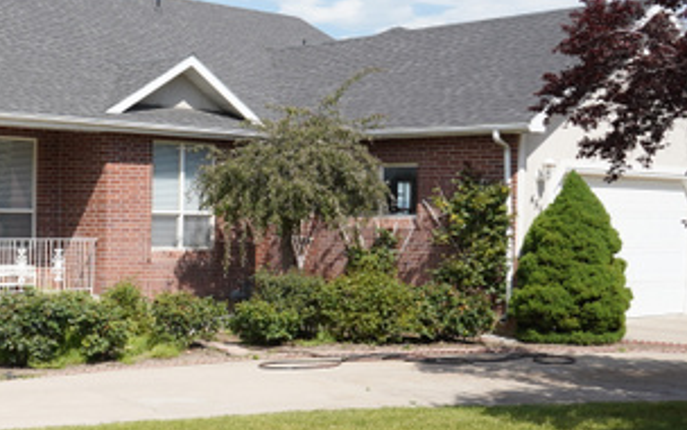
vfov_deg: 21.6
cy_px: 234
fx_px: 1123
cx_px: 29
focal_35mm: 60
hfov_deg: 31.8
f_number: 8
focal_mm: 28
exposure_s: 1/200
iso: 100
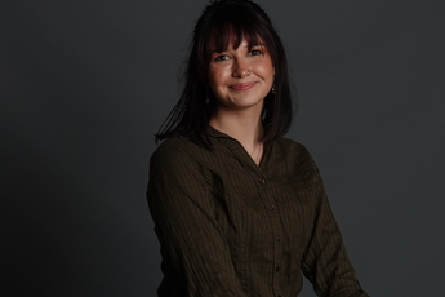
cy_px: 155
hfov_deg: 18.6
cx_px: 240
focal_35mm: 110
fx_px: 1360
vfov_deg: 12.5
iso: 200
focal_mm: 28.91
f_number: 5.6
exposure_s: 1/160
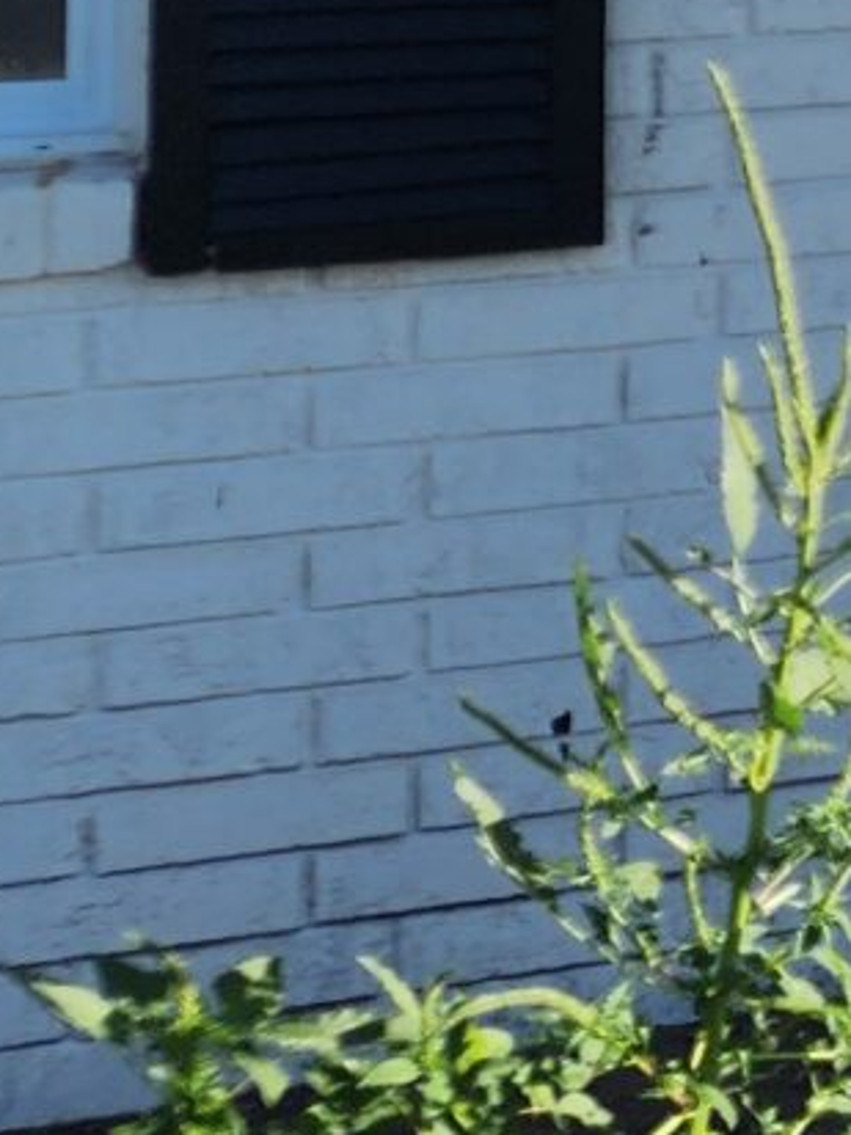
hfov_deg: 7.7
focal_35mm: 143
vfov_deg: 13.2
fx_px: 4687
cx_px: 3197
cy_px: -482
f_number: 1.8
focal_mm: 6.4
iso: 12
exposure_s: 1/701
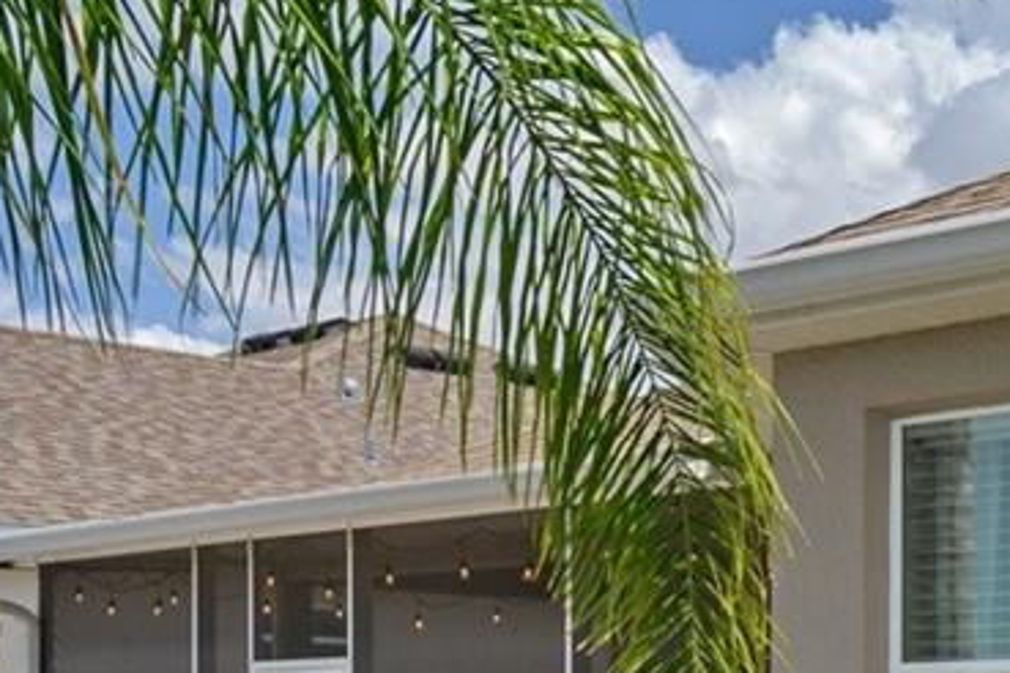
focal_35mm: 78
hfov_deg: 22.4
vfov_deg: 16.5
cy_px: 870
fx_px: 2188
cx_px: 1415
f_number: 8
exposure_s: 1/100
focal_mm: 18
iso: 320
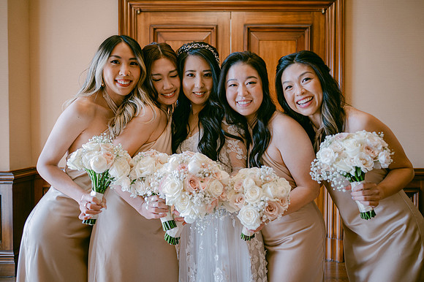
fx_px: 333
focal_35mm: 28
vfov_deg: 46.0
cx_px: 212
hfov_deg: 65.0
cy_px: 141
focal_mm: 28
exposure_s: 1/40
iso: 100
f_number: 2.8
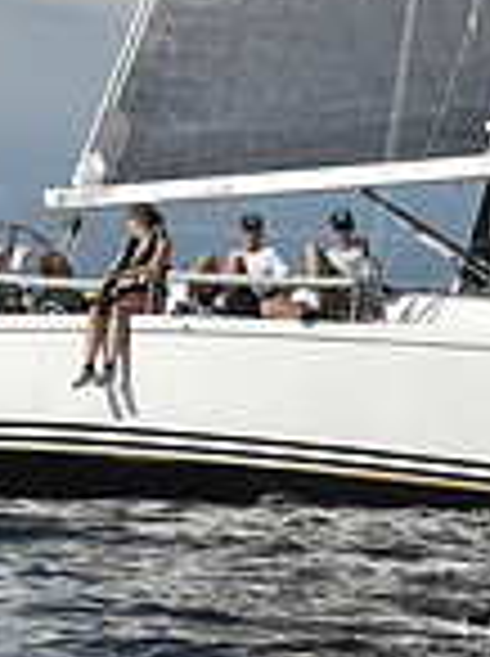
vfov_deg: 7.2
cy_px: -490
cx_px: 470
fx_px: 5073
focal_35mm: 268
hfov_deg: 5.5
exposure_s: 1/1250
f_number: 10
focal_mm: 70
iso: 250
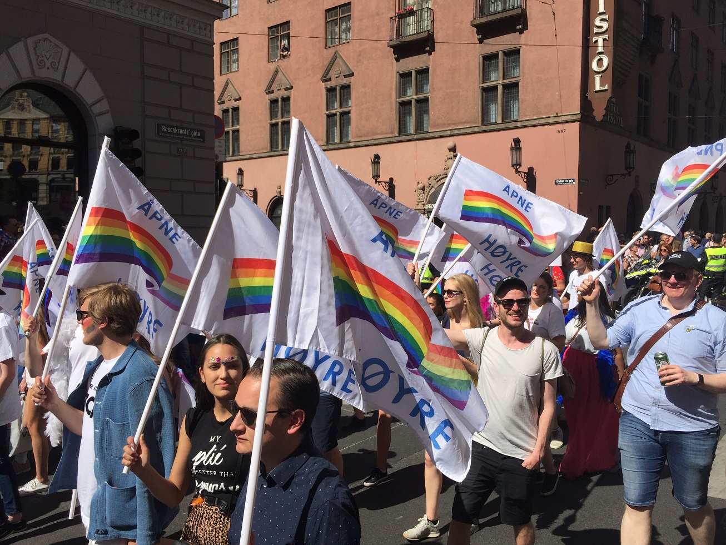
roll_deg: -1.5
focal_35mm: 29
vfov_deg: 48.2
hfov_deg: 61.7
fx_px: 608
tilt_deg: -4.2
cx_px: 363
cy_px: 272
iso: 32
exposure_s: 1/3049
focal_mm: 4.15
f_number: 2.2
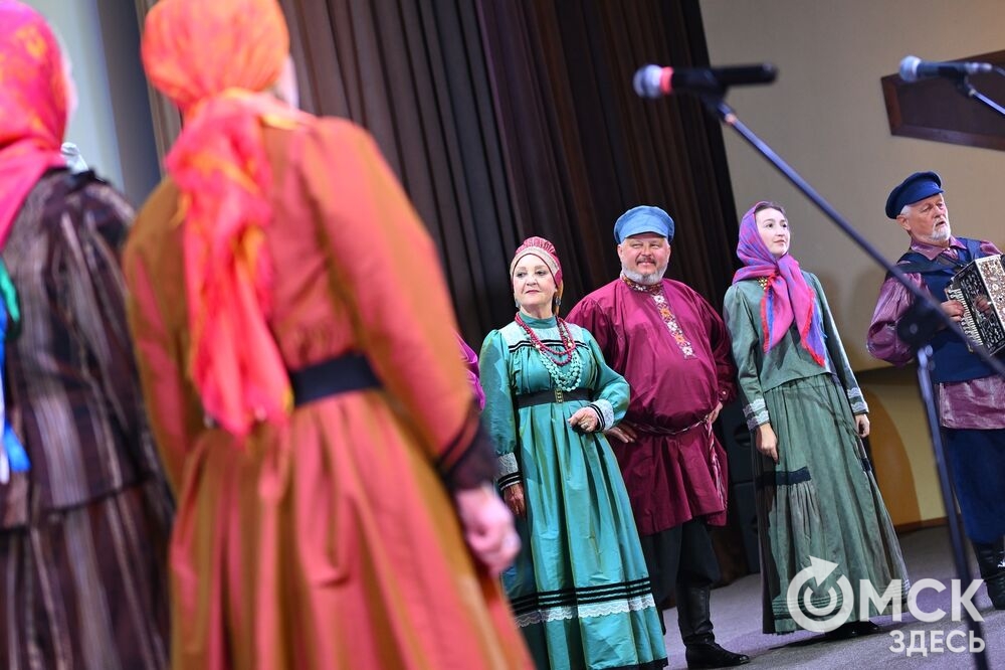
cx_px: 502
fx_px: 2093
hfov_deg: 27.0
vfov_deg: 18.2
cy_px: 335
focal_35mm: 75
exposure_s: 1/320
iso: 640
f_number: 1.8
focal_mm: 50
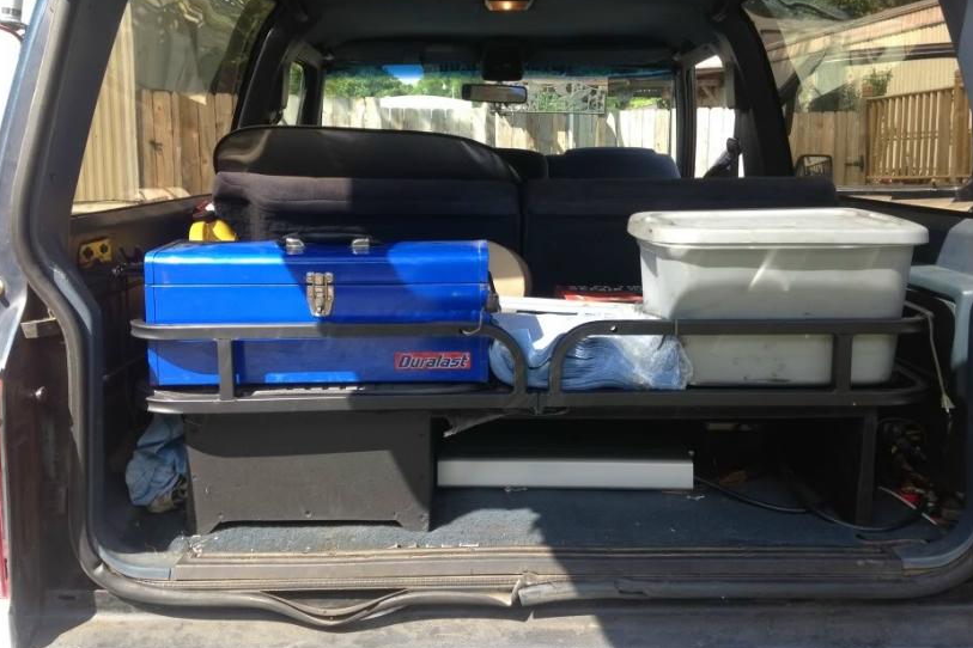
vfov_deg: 35.0
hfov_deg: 50.7
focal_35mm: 38
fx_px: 1027
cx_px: 511
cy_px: 273
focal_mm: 4.1
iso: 50
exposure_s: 1/328
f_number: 2.4
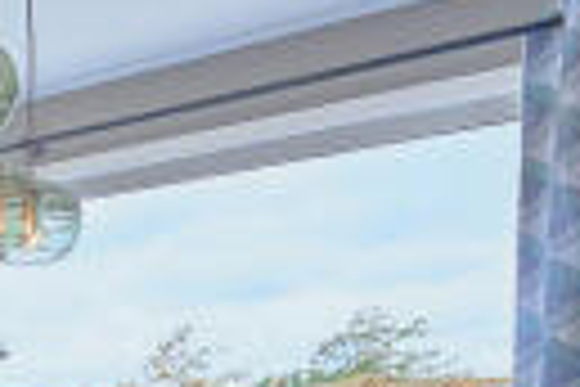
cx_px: -441
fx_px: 950
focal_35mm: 59
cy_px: 479
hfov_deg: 22.2
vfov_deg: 21.2
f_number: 11
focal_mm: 16
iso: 100
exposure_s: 1/13
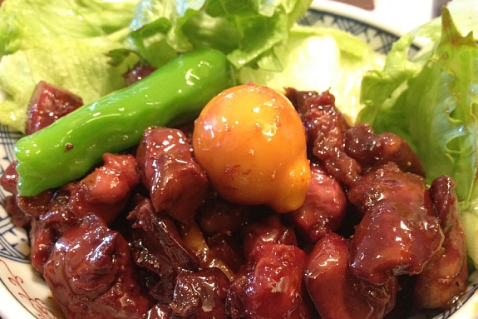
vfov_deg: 35.0
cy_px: 181
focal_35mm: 38
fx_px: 504
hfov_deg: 50.7
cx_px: 246
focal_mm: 4.28
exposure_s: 1/20
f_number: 2.4
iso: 320
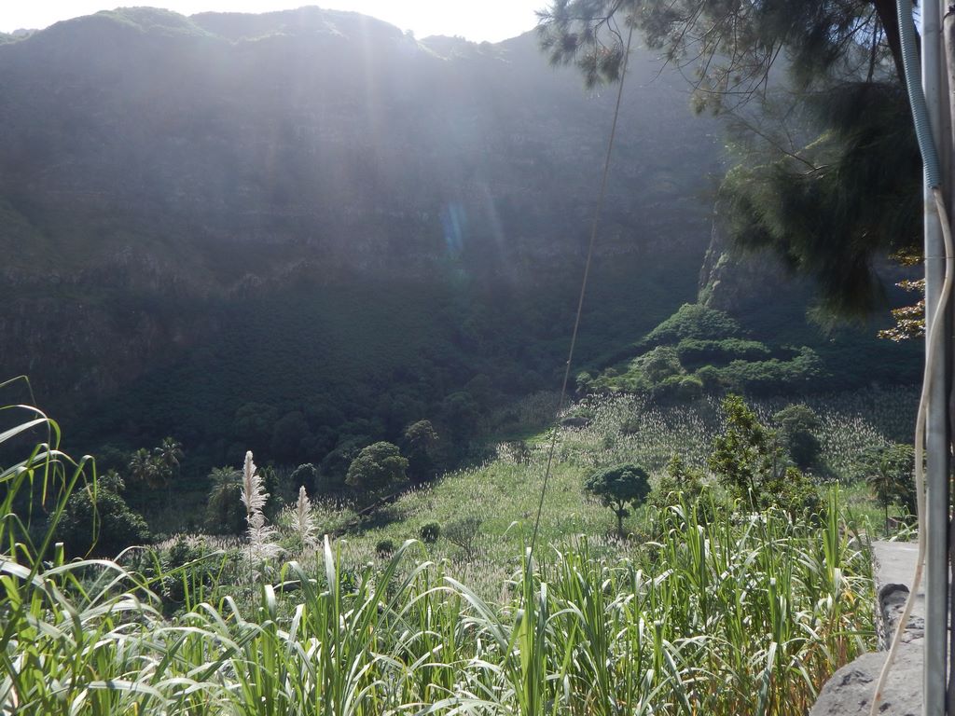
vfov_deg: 54.9
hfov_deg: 69.4
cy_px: 358
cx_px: 478
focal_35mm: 25
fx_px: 690
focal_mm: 4.5
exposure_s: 1/1250
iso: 125
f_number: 3.1
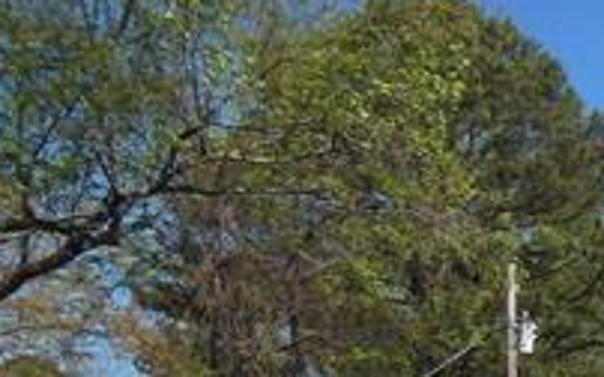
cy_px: 548
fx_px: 1382
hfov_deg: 20.8
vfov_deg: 14.6
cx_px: 921
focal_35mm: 84
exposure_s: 1/1500
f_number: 3.5
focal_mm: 4.5
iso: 125
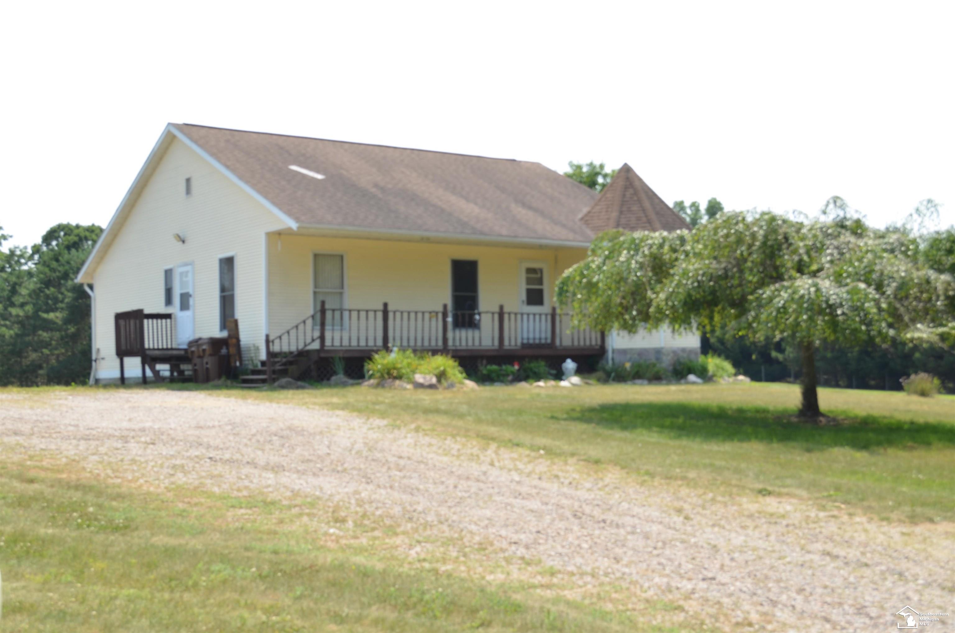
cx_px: 478
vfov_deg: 27.9
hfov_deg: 41.2
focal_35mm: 48
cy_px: 316
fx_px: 1271
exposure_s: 1/125
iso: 100
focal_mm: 32
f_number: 8
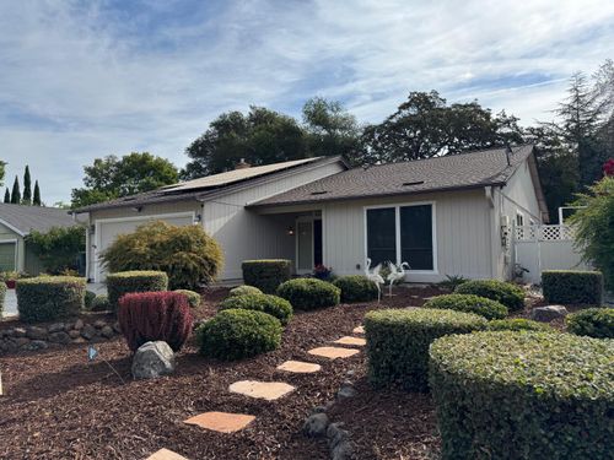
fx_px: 426
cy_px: 230
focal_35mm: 24
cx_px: 307
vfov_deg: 56.8
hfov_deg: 71.6
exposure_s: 1/5348
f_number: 1.78
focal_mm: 6.76
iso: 80
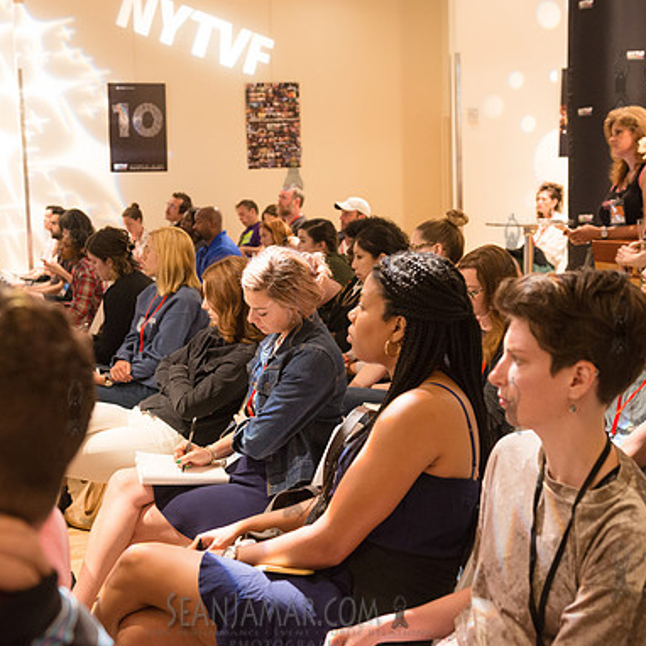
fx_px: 1035
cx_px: 293
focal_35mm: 49
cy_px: 324
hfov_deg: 34.7
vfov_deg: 34.7
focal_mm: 38
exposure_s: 1/40
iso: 2500
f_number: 4
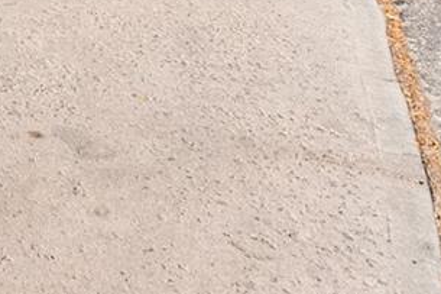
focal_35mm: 84
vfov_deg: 12.0
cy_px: -475
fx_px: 1028
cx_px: -333
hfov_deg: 19.0
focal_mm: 16
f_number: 8
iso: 200
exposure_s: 1/160
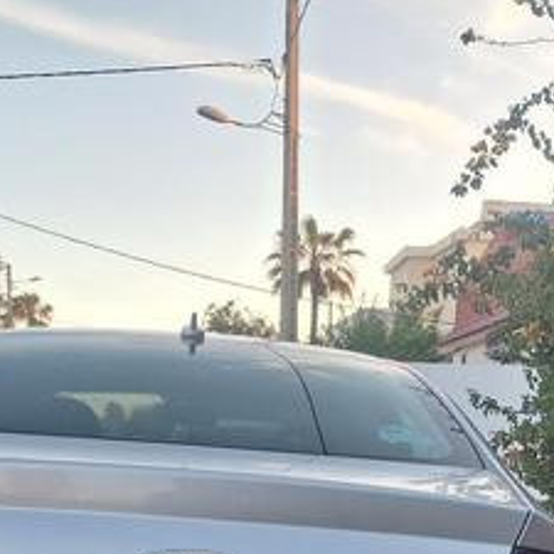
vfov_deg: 26.9
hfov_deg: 29.0
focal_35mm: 59
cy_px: 600
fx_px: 1068
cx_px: 227
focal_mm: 5.54
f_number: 1.8
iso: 40
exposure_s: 1/145
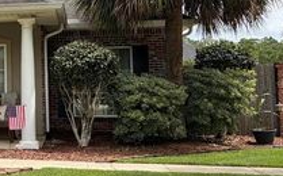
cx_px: -45
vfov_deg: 19.5
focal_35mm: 66
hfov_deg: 27.8
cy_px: 36
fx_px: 508
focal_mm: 5.96
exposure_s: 1/2451
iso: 50
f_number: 1.6
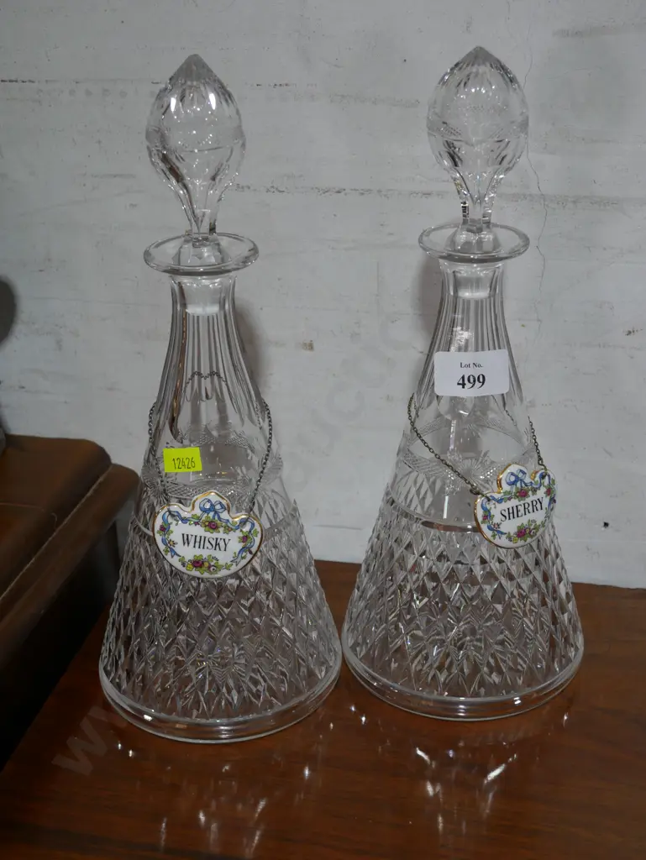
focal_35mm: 54
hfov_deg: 27.1
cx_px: 323
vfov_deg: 35.5
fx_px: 1343
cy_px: 430
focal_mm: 27
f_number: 5.3
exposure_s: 1/60
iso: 250
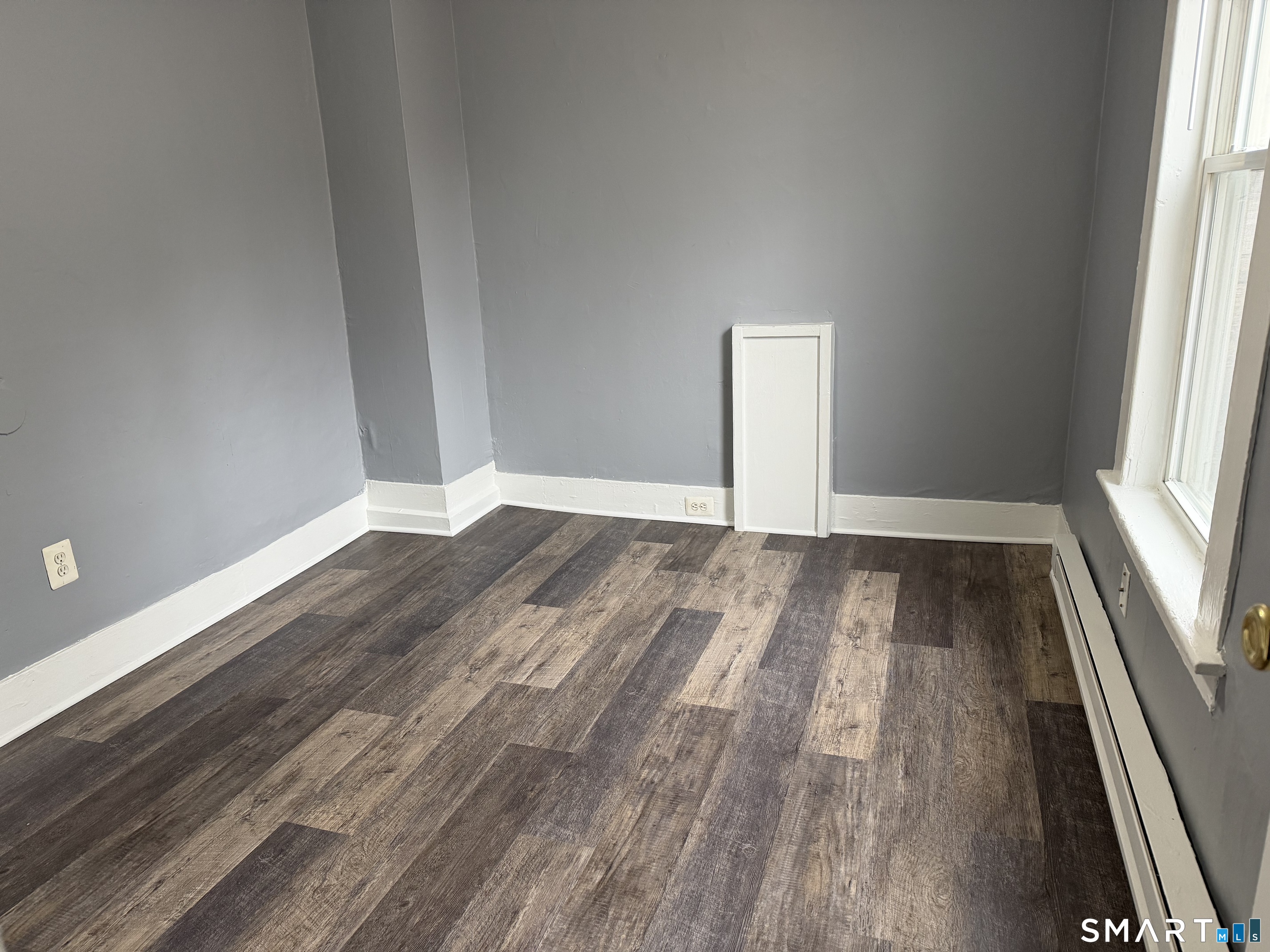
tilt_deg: -14.6
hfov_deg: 71.6
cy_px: 476
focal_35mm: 24
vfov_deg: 56.8
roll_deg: +2.4
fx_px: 881
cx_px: 635
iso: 320
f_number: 1.78
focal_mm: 6.76
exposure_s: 1/60
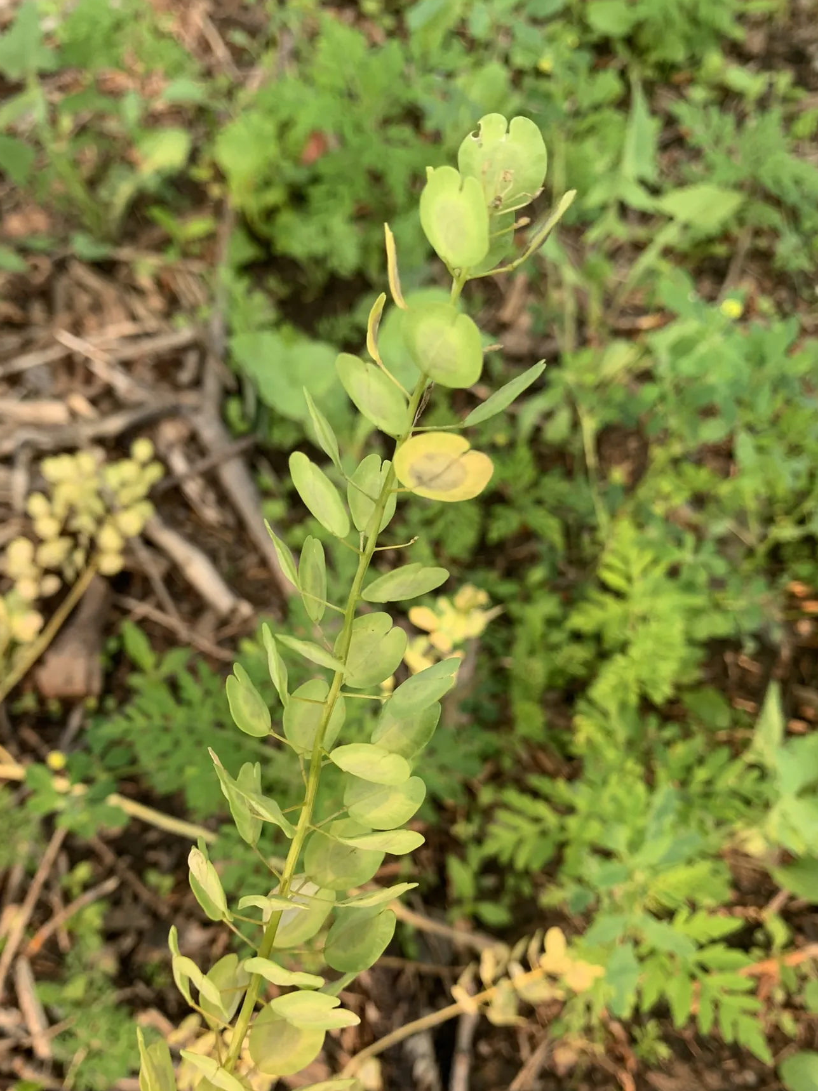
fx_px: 977
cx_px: 346
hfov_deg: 45.3
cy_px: 614
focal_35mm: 31
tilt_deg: -60.6
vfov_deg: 58.2
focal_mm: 4.25
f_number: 1.8
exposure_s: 1/122
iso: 25
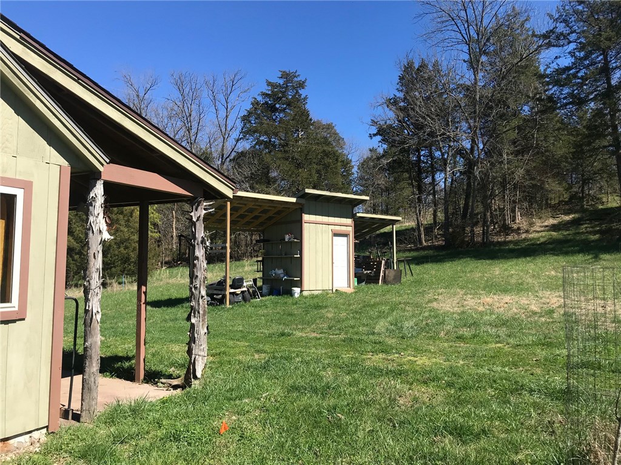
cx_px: 310
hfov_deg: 63.4
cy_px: 232
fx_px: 502
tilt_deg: +4.7
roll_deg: -1.2
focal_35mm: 28
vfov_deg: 49.7
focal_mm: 3.99
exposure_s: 1/1650
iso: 20
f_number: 1.8
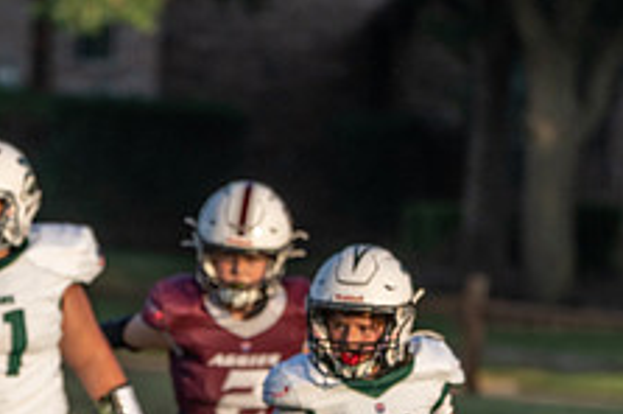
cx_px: -20
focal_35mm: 636
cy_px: 538
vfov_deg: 2.2
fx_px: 10990
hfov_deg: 3.2
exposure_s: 1/1000
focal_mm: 244
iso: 320
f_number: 5.6
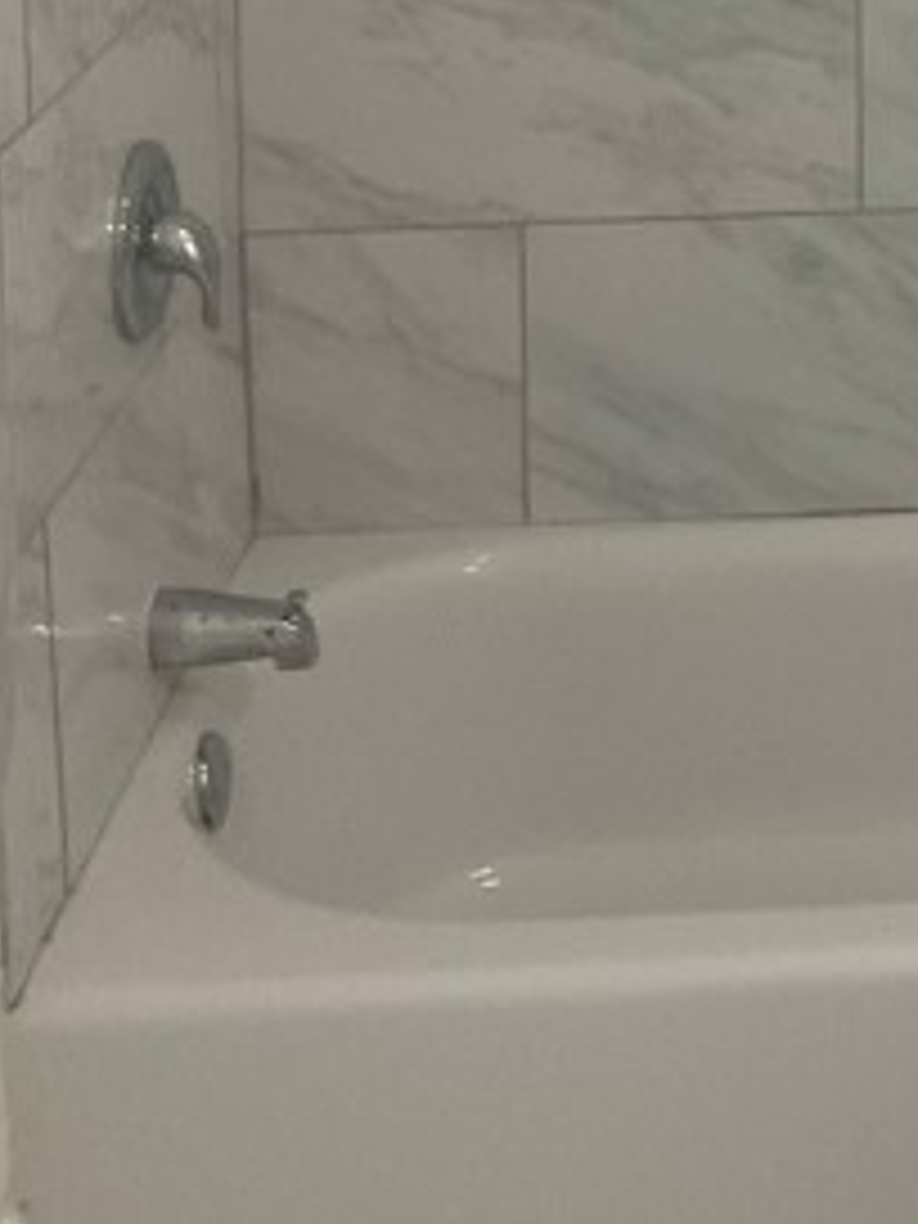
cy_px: -432
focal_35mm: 82
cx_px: 1112
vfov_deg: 21.3
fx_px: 2899
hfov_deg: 17.2
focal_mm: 3
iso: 64
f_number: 1.8
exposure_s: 1/120
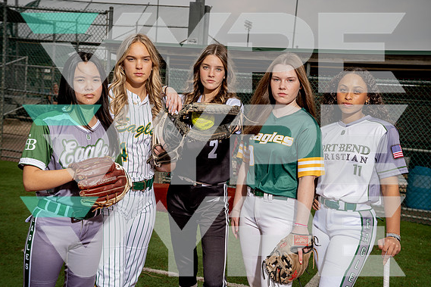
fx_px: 610
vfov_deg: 26.5
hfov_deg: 38.9
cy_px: 145
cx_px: 215
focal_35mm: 51
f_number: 7.1
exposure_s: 1/250
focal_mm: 50
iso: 100
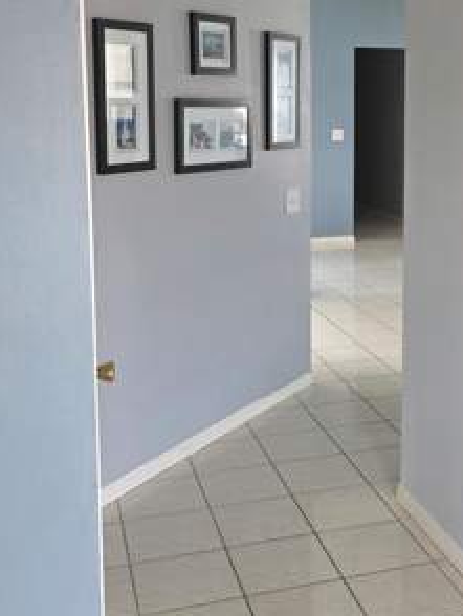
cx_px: 360
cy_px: 218
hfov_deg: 28.6
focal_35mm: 50
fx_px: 890
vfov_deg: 37.8
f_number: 1.7
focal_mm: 6.3
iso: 320
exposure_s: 1/120
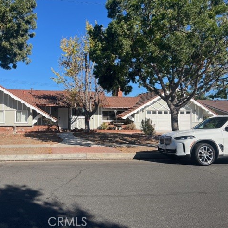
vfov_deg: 52.5
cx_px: 76
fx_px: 231
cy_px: 113
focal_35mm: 31
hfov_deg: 51.6
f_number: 1.5
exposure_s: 1/4444
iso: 50
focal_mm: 5.7
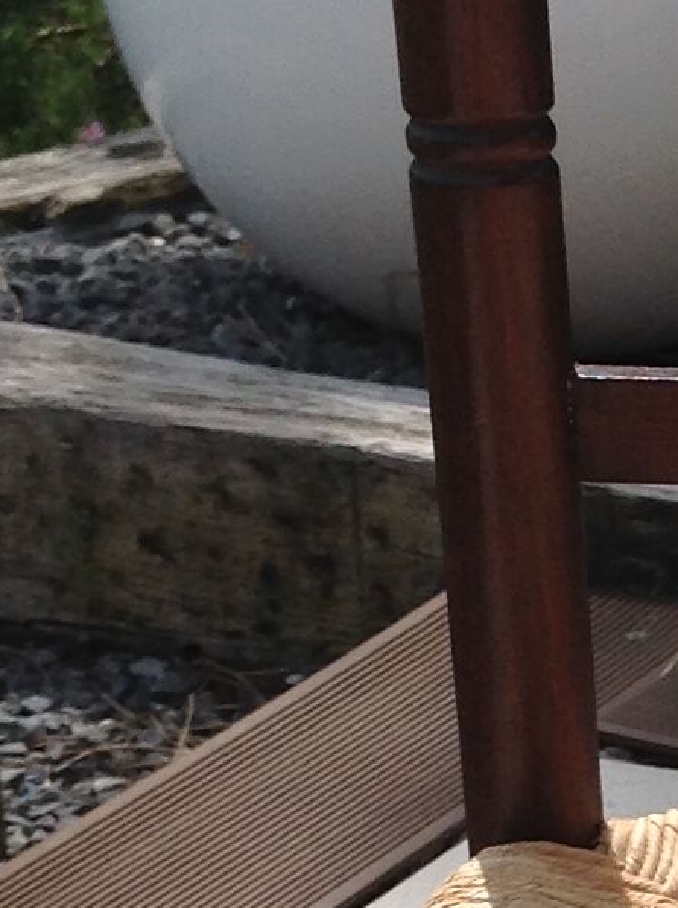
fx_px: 3979
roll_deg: -0.4
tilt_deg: -25.7
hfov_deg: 9.4
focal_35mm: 152
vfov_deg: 12.8
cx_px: 1072
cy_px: 948
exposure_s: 1/3030
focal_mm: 4.28
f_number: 2.4
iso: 50
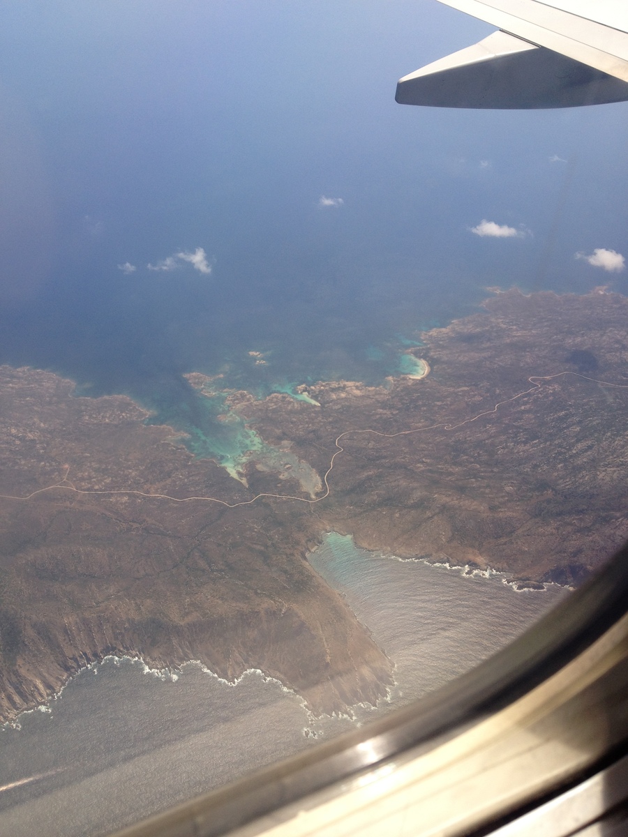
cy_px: 418
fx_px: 847
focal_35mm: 35
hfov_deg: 40.7
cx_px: 314
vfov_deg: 52.6
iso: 50
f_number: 2.4
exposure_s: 1/890
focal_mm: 4.28
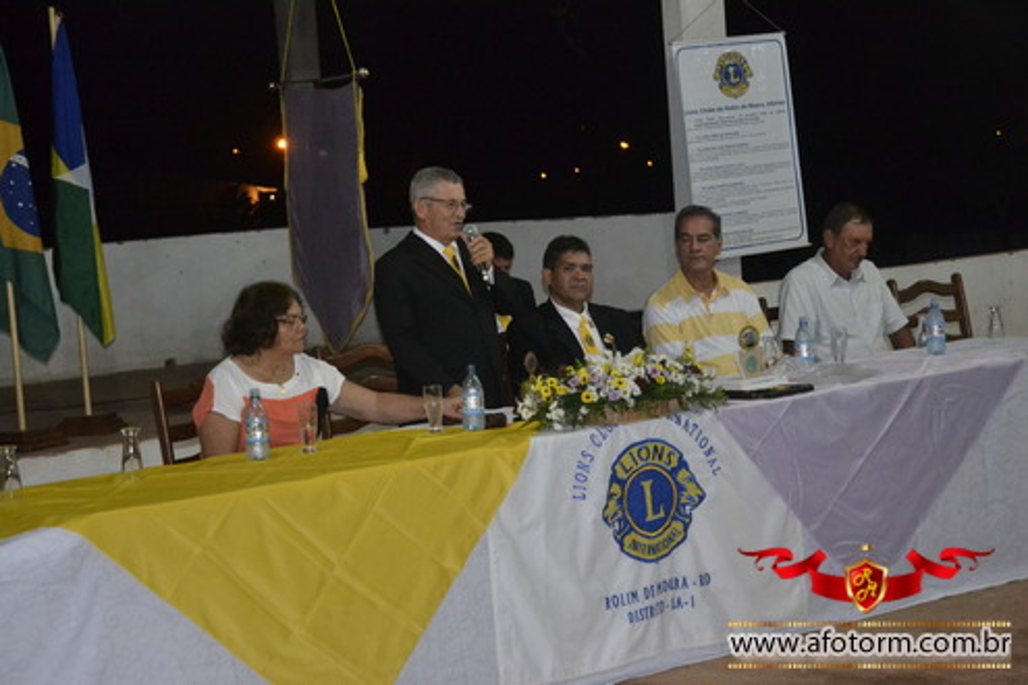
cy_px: 342
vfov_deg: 18.9
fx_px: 2056
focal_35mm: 72
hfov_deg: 28.1
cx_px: 514
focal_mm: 48
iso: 3200
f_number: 4.8
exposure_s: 1/60
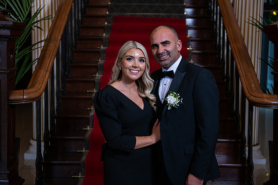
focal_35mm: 56
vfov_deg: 24.2
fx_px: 433
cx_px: 139
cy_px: 92
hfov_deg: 35.6
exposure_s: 1/160
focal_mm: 56
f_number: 3.5
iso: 500
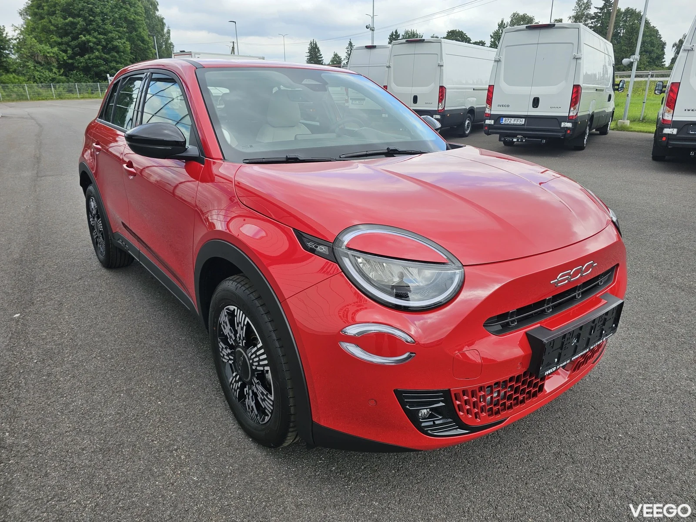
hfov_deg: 73.9
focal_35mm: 23
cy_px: 261
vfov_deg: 58.9
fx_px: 462
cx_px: 348
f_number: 1.7
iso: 10
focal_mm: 6.3
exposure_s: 1/345
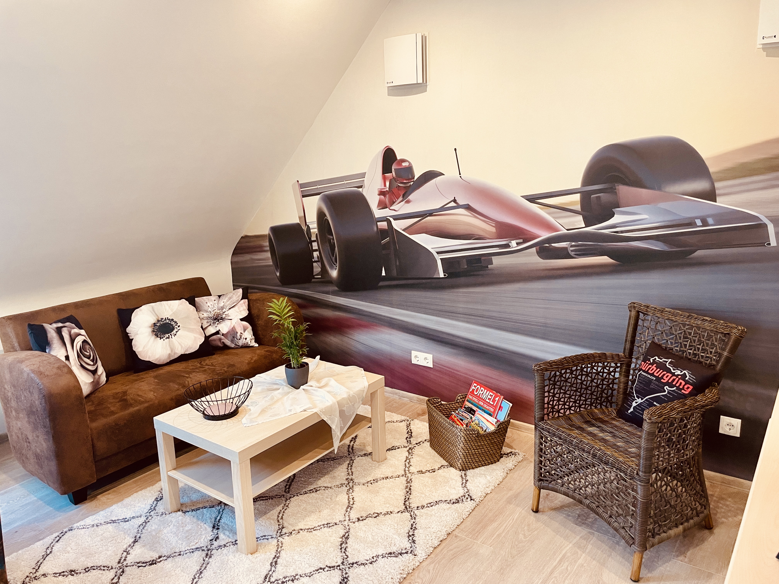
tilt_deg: -13.5
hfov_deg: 67.3
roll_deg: +2.1
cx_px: 390
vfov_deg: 53.1
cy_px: 292
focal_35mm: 26
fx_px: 585
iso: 100
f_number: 1.6
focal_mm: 4.2
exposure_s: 1/50
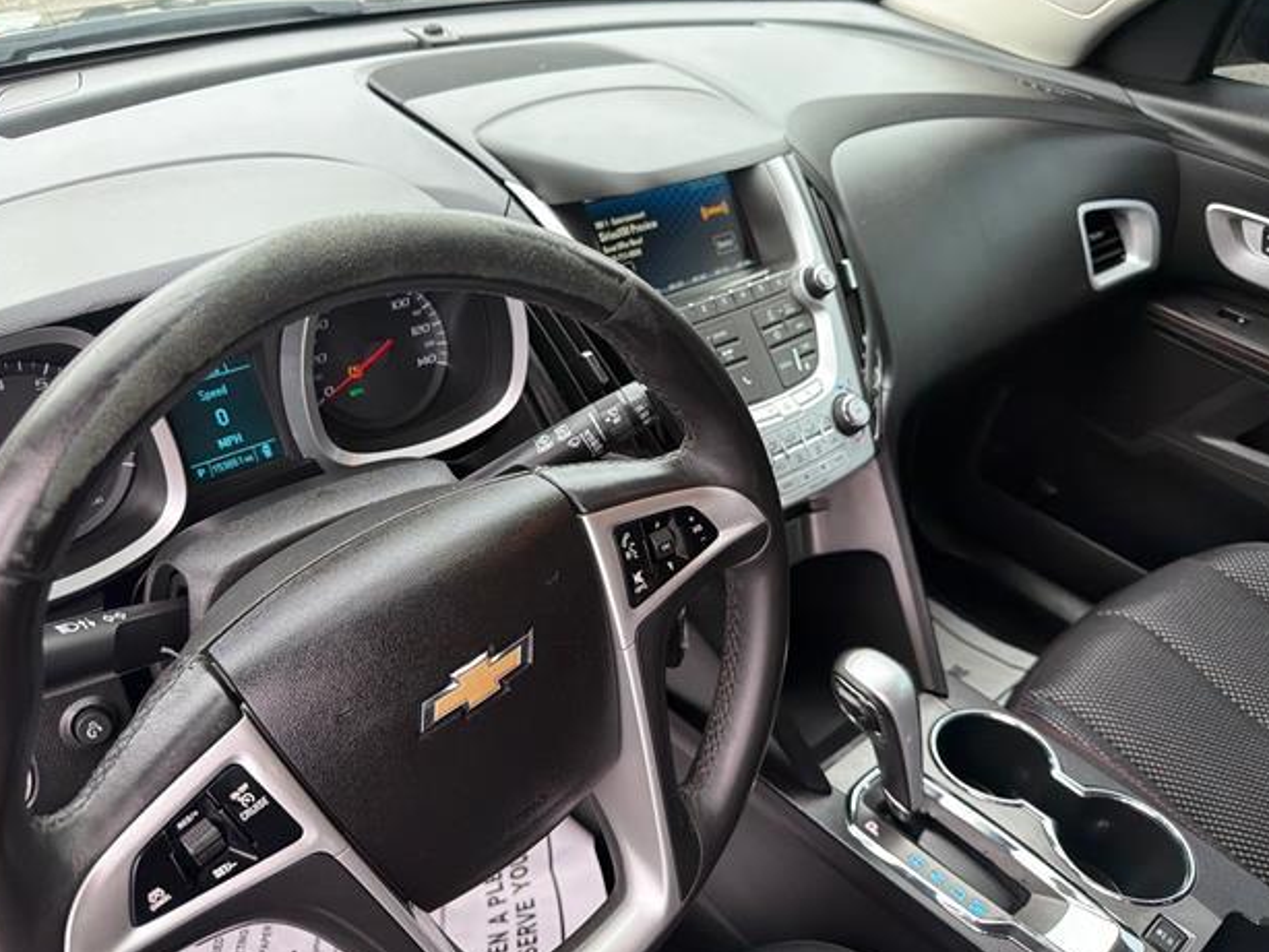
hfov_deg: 69.4
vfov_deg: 54.9
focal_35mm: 25
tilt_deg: -42.6
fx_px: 917
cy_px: 469
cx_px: 634
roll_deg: -6.0
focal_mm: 6.76
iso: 400
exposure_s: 1/677
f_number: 1.78
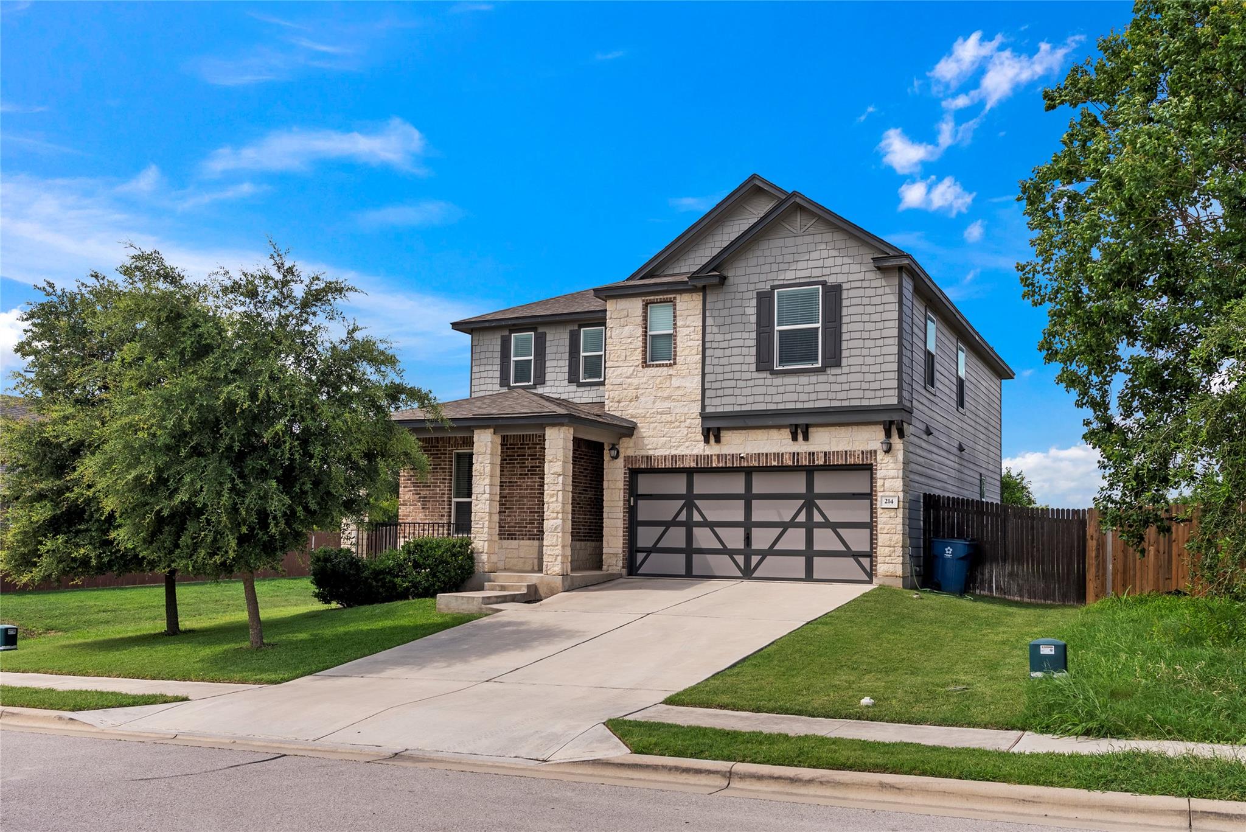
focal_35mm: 31
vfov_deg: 42.4
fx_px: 1073
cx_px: 623
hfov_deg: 60.3
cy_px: 416
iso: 160
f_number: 8
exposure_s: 1/80
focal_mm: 31
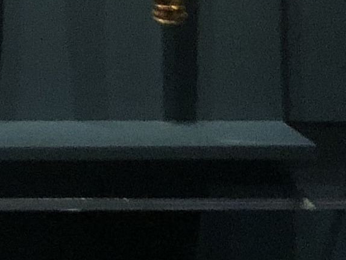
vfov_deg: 6.8
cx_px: -646
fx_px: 1950
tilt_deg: -2.0
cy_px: -551
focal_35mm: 195
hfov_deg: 8.6
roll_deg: +1.1
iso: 100
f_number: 1.8
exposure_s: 1/6
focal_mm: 4
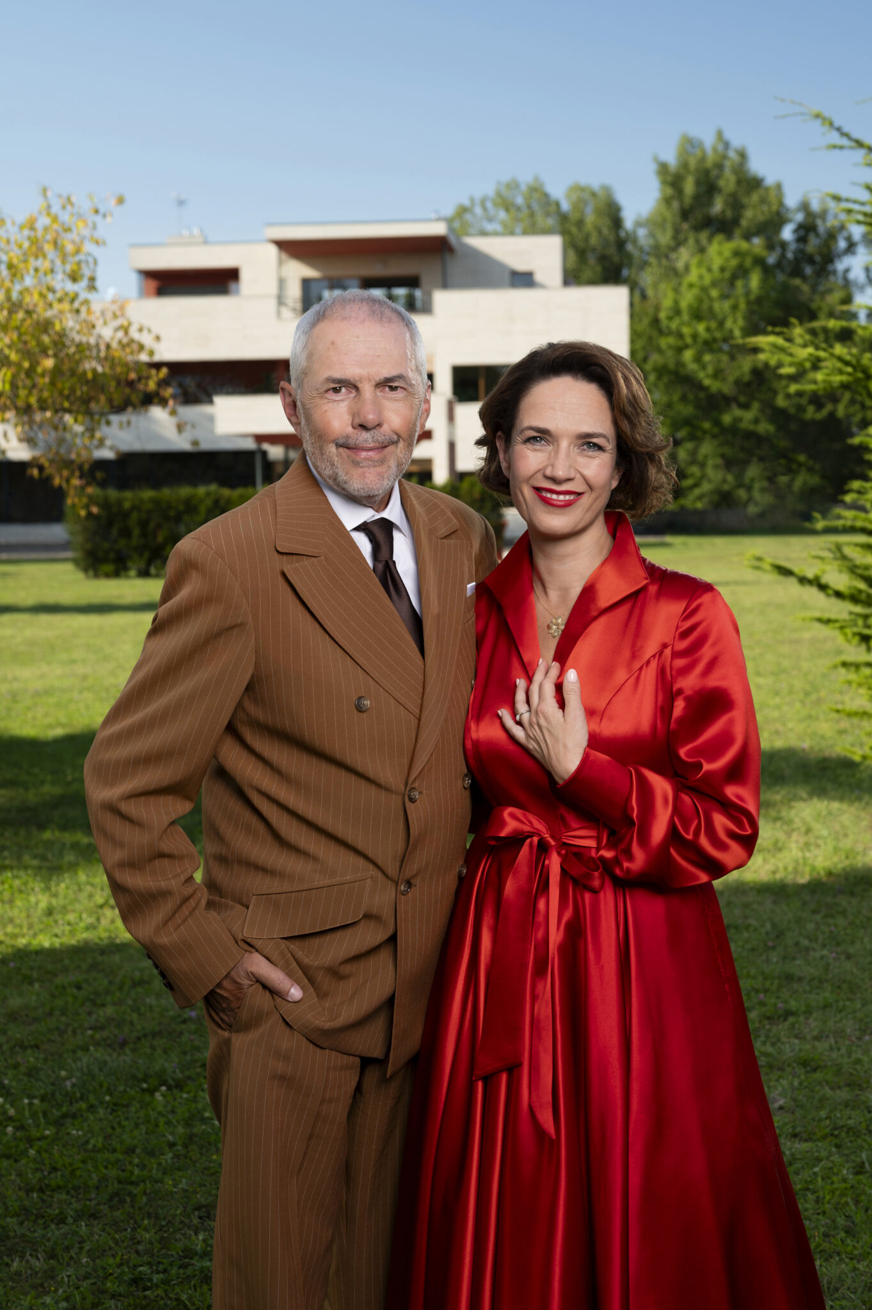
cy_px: 655
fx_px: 1819
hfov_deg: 27.0
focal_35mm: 50
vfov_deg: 39.6
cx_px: 436
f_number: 5.6
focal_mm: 50
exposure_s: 1/160
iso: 160
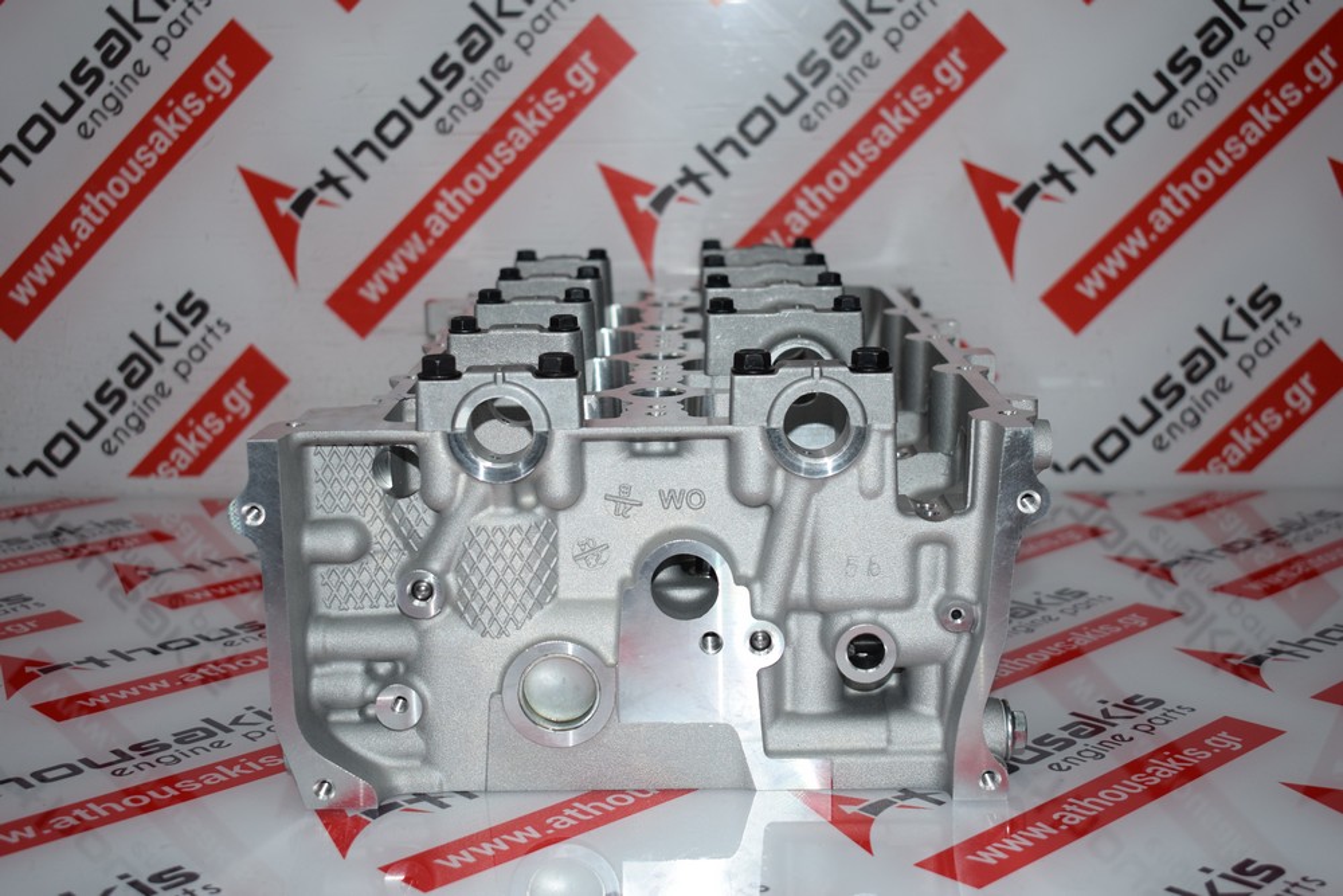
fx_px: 1791
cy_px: 448
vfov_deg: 28.1
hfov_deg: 41.1
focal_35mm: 48
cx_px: 672
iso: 500
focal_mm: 32
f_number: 4.5
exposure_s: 1/200
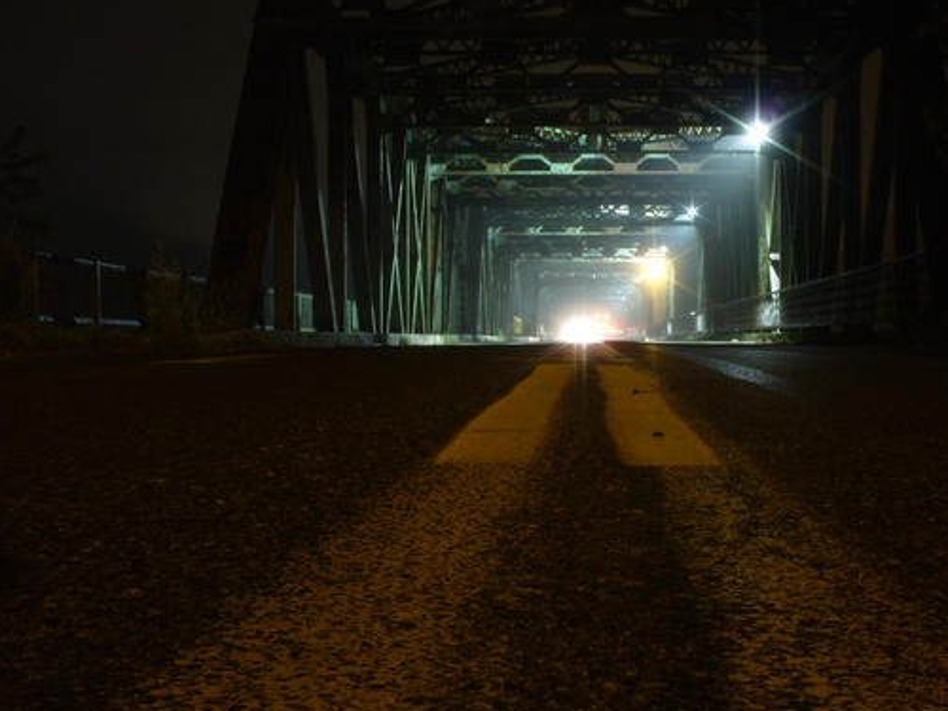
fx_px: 1753
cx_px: 605
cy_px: 326
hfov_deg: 30.1
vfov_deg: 22.9
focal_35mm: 64
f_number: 8.1
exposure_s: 16
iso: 80
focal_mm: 11.1
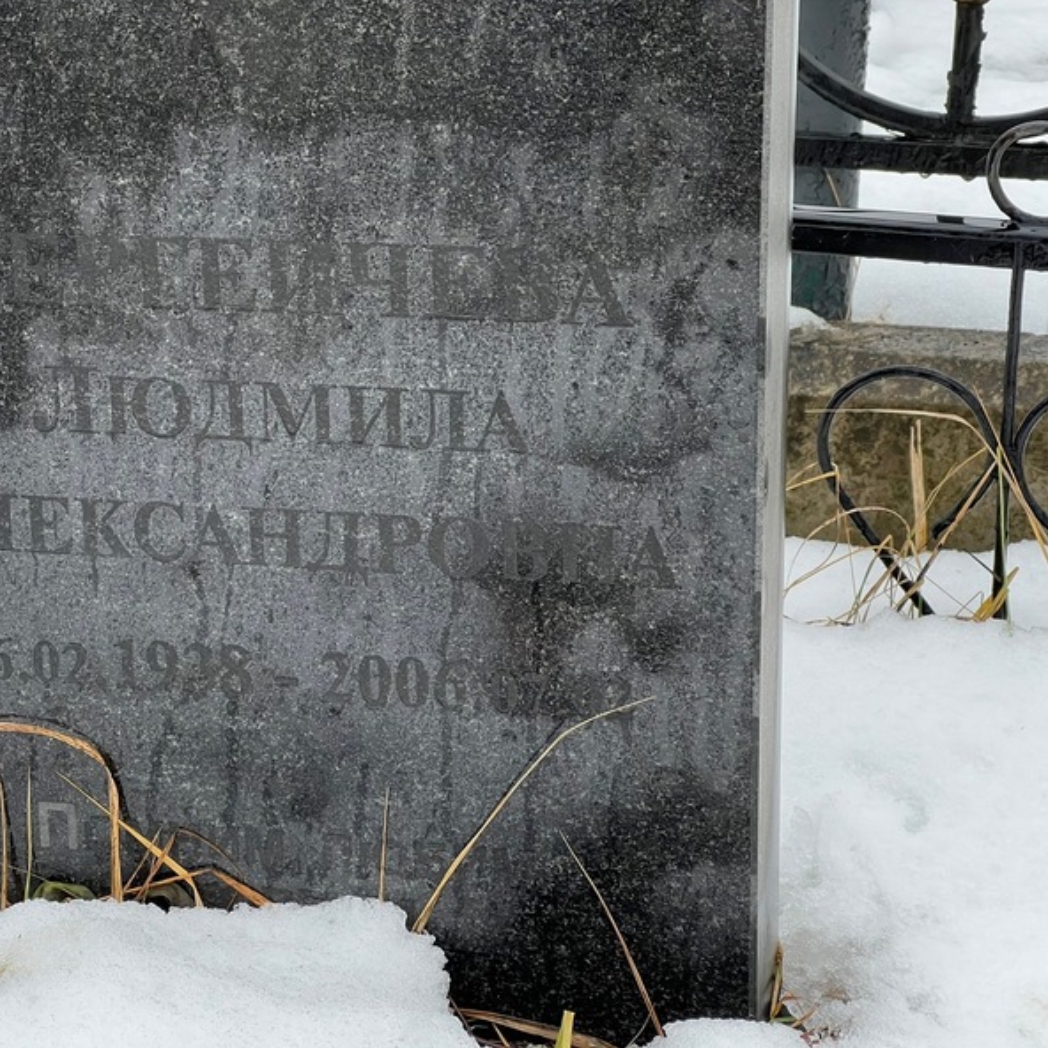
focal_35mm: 92
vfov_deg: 18.9
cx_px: 343
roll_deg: -0.4
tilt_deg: -20.3
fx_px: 3151
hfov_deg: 18.8
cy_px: 519
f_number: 2.8
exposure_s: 1/99
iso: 64
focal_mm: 9
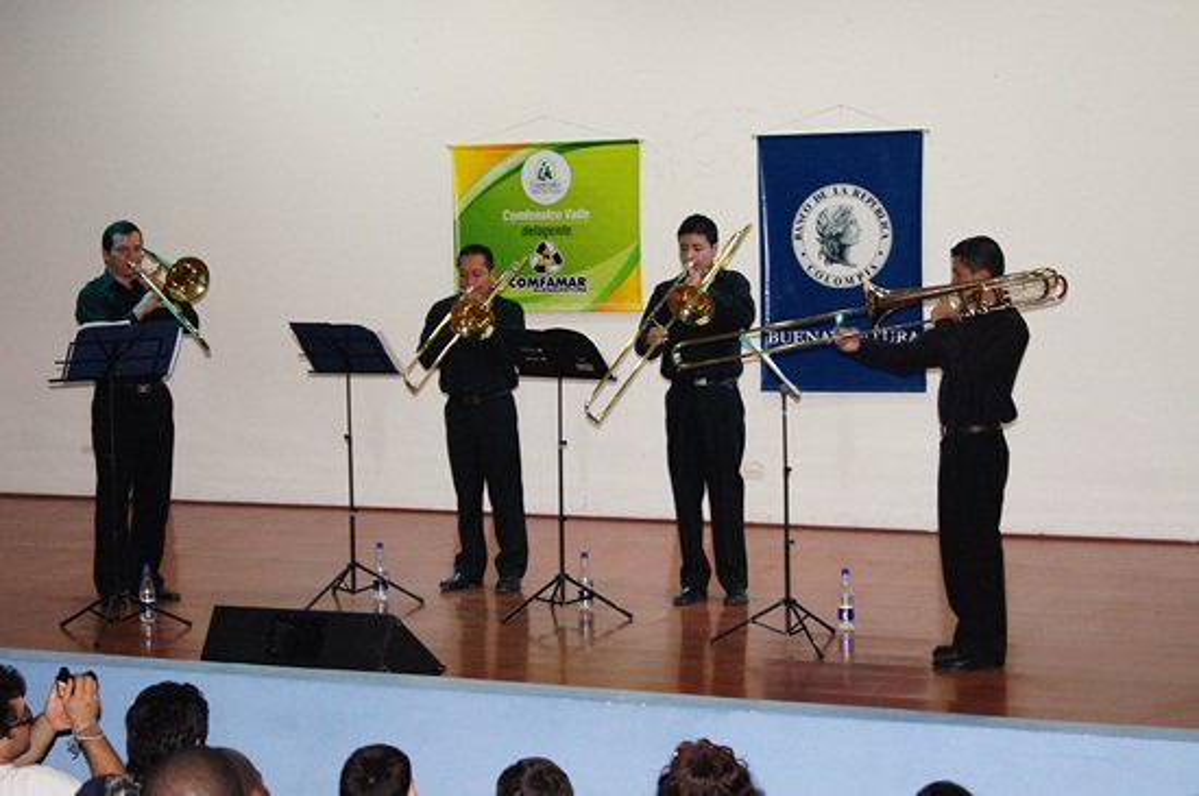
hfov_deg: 29.9
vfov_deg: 20.1
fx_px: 2245
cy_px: 398
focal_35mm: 68
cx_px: 600
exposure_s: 1/50
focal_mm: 45
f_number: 5.6
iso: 1600
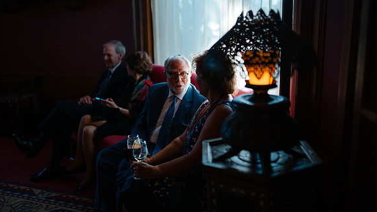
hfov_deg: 54.0
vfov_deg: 32.0
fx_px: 370
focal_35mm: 37
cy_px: 104
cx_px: 188
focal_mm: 35
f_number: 1.4
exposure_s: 1/125
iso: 72
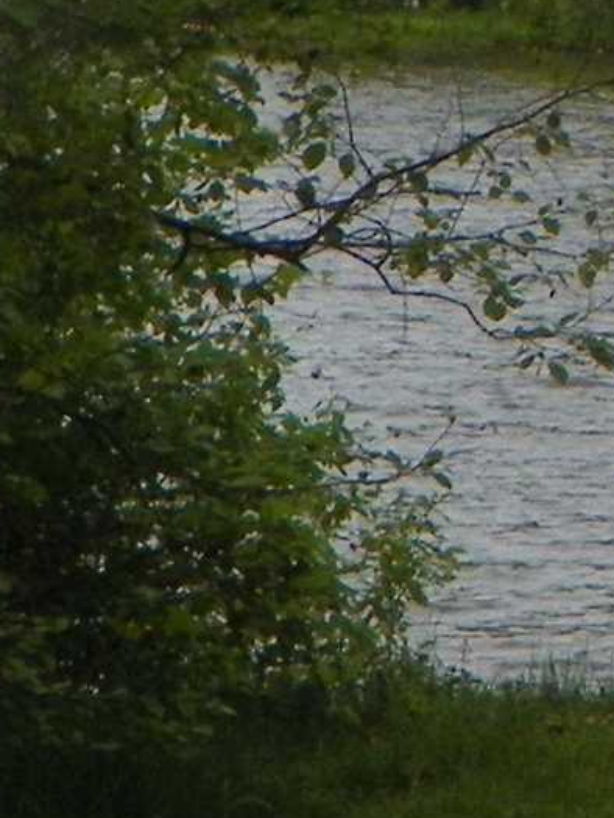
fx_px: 6359
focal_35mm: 269
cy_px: -84
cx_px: 1833
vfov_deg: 7.3
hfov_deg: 5.2
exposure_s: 1/500
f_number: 5
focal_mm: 8.2
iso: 64
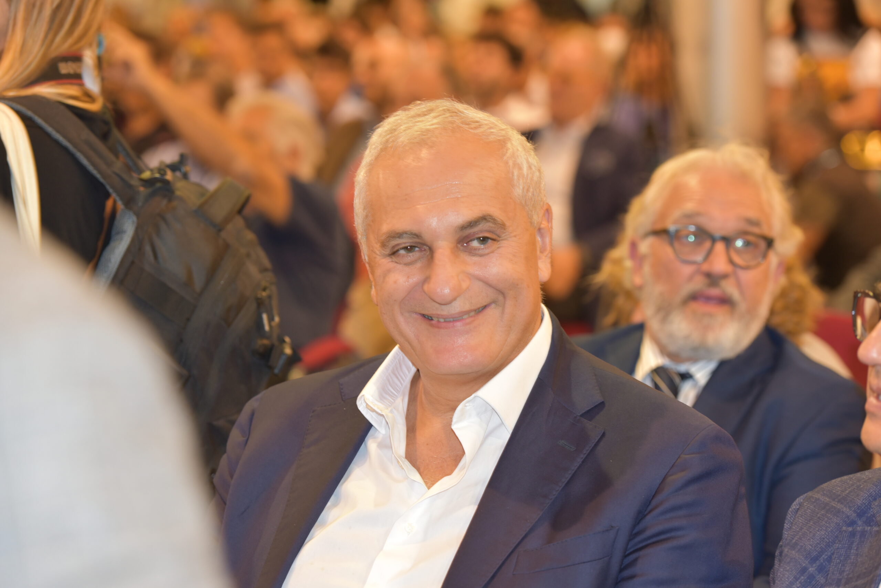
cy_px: 294
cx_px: 440
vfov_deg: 11.8
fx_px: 2840
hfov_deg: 17.6
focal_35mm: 116
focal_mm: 116
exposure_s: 1/80
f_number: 4.5
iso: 800
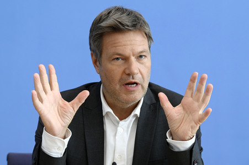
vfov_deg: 11.8
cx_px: 124
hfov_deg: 17.7
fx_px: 802
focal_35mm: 116
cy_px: 82
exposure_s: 1/800
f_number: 5
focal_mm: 116
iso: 2000
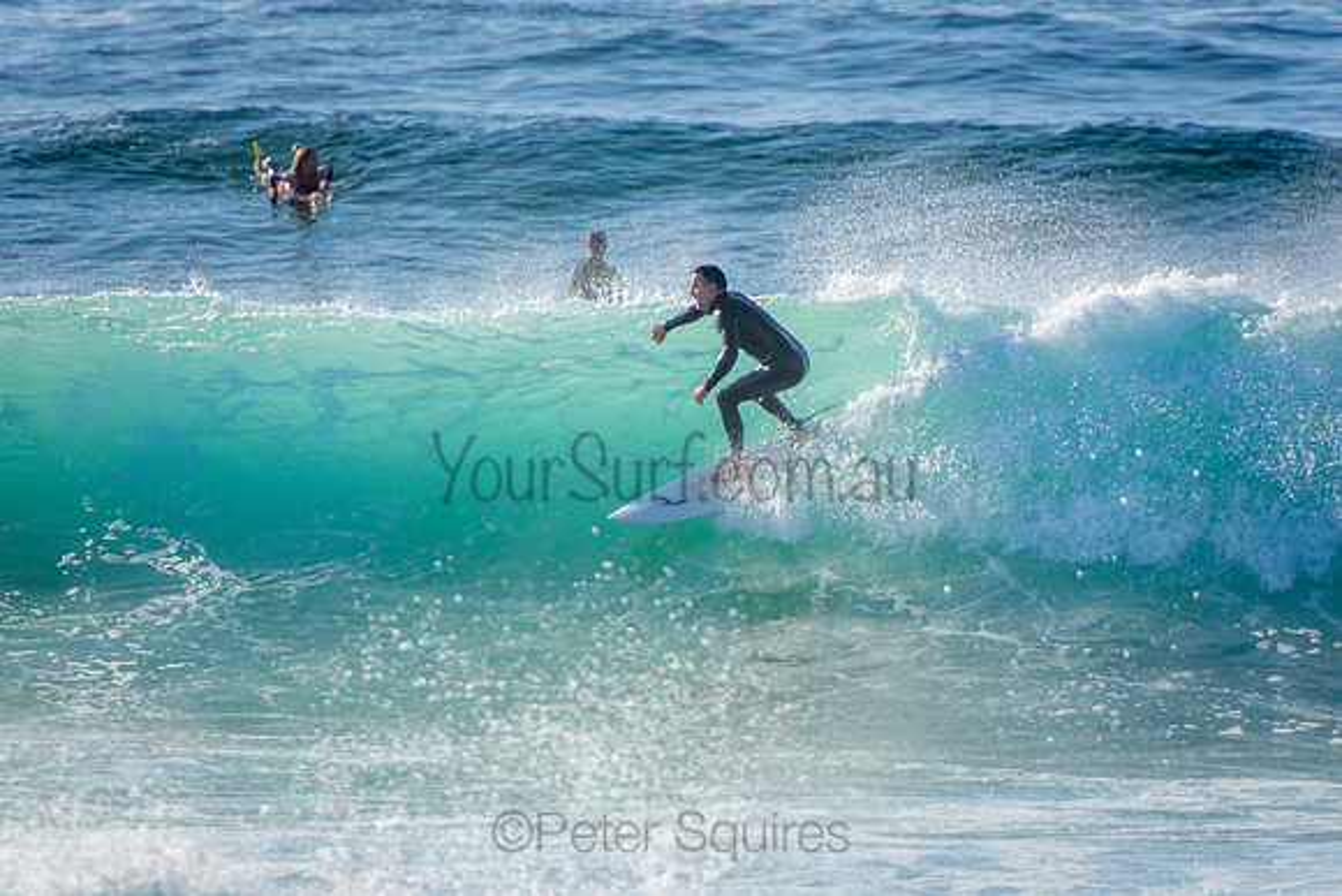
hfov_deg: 3.4
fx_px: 22371
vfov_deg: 2.3
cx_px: 671
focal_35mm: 600
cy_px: 448
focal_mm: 400
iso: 220
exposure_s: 1/2000
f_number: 5.6
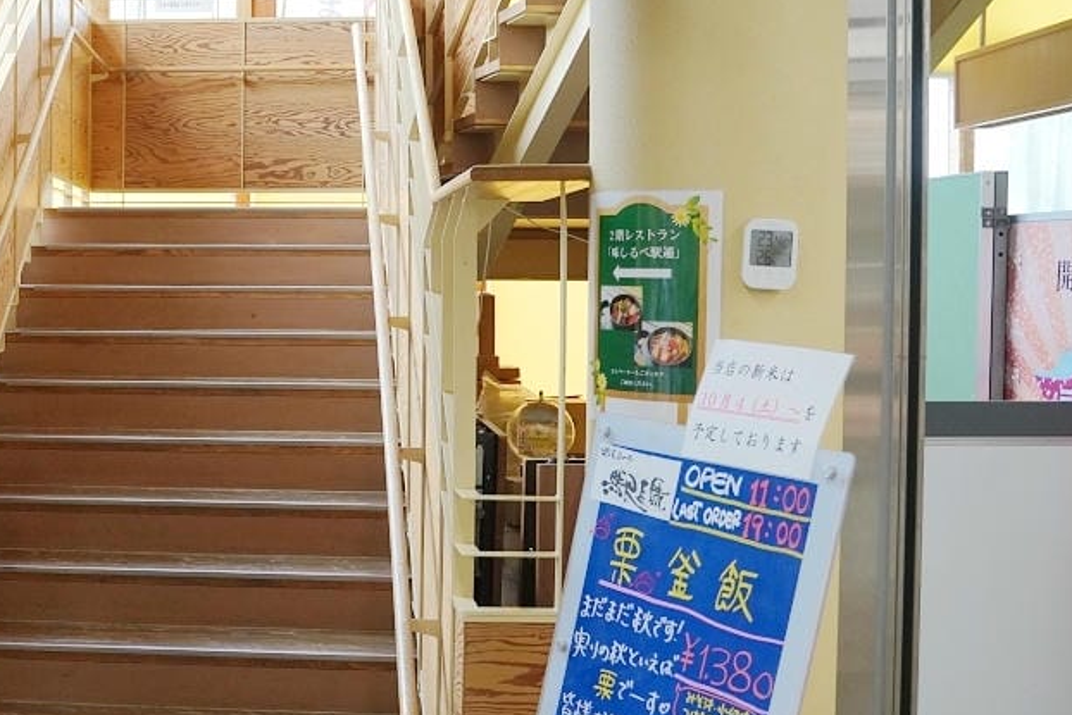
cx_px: 72
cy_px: 312
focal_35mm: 54
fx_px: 1608
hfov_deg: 34.4
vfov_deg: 25.1
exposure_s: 1/160
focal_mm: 28
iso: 1600
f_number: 3.5
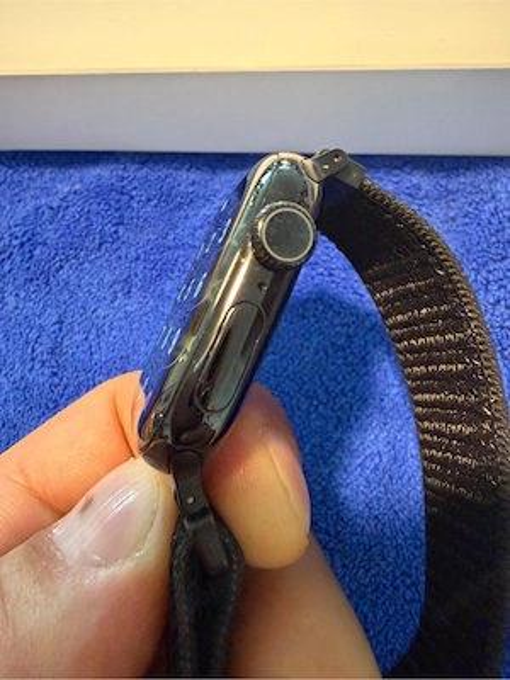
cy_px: 340
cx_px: 255
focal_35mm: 24
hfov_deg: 56.8
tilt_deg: -72.7
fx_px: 471
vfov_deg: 71.6
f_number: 2.2
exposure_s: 1/50
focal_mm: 2.22
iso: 1000
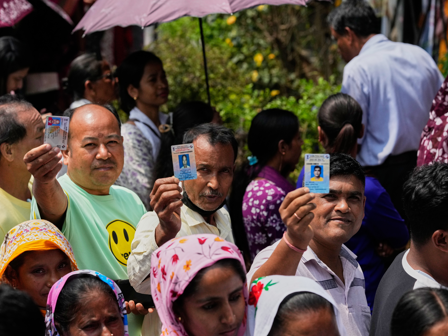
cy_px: 168
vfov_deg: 16.1
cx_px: 227
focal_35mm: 92
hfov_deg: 21.3
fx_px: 1191
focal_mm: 85
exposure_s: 1/12800
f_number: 4
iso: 1250
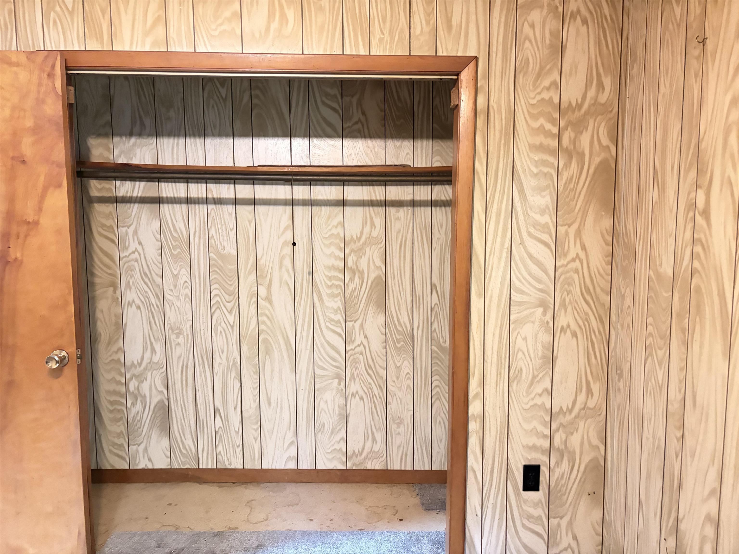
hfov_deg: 67.3
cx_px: 370
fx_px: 555
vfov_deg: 53.1
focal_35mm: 26
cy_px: 277
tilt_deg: -3.1
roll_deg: +1.7
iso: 1000
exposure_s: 1/30
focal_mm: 5.96
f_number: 1.6
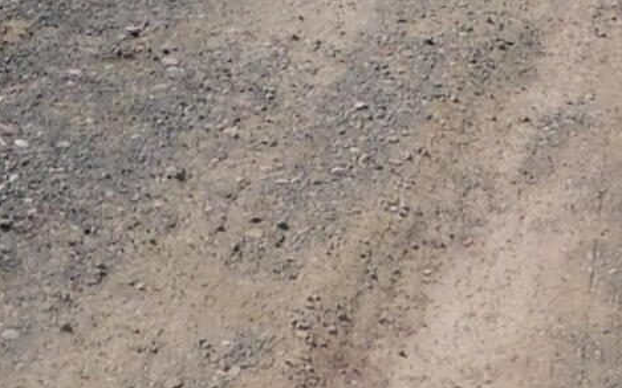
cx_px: 542
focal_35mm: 156
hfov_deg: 13.3
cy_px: -980
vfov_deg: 7.0
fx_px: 2644
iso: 125
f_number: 6
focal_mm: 4
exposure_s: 1/500
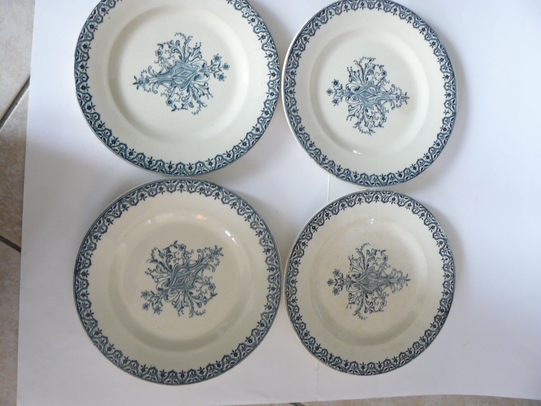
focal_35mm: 36
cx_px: 270
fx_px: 563
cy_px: 203
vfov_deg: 39.7
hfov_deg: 51.4
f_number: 2.8
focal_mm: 6
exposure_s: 1/30
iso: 200
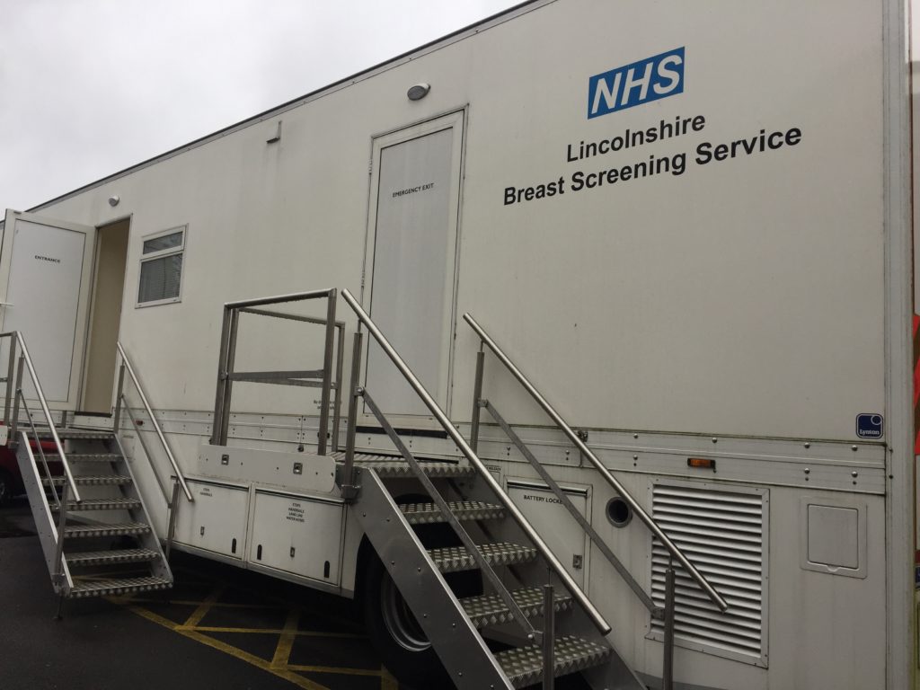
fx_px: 771
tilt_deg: +6.3
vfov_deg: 48.2
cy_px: 345
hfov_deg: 61.7
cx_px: 460
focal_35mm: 29
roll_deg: -4.4
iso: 32
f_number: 2.2
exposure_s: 1/501
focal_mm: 4.15
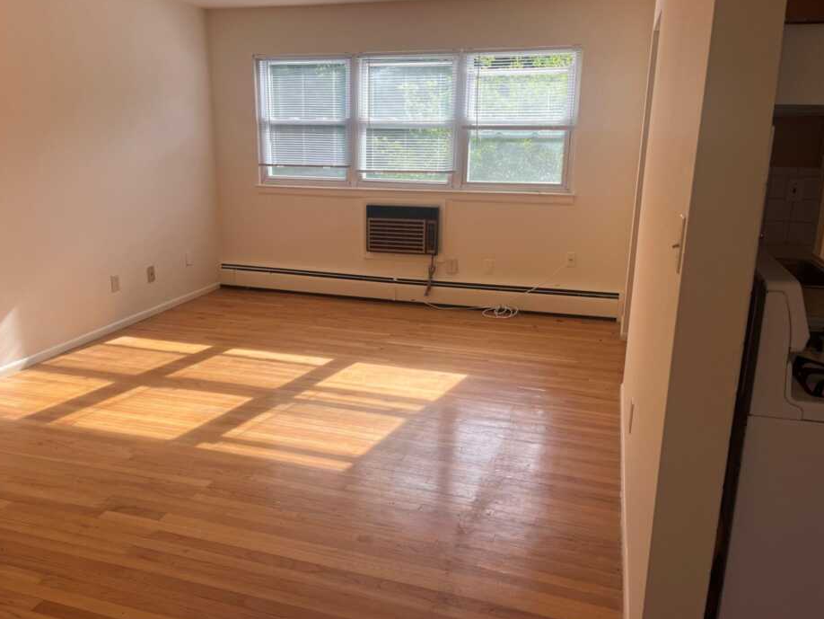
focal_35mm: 29
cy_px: 311
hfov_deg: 61.5
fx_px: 690
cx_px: 366
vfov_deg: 48.2
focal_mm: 5.1
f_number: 1.6
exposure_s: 1/350
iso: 50
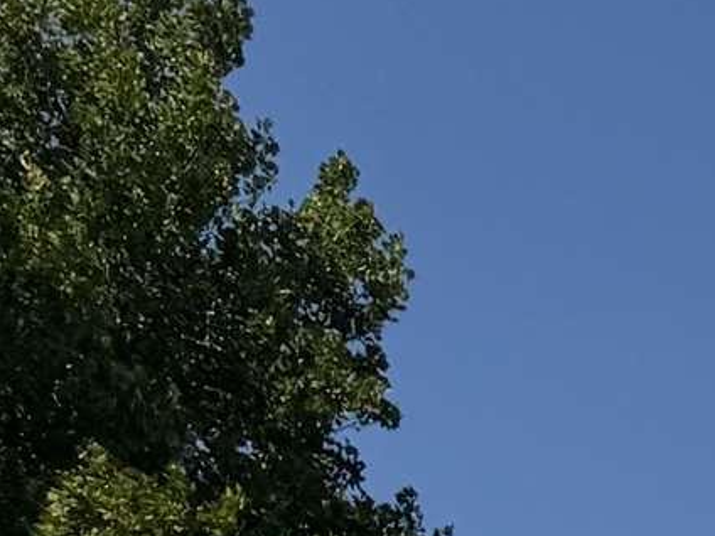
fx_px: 3594
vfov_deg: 7.3
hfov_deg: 8.7
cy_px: 1741
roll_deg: -0.6
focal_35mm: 174
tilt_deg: +9.4
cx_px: 2344
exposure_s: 1/10309
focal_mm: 6.76
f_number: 1.78
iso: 80
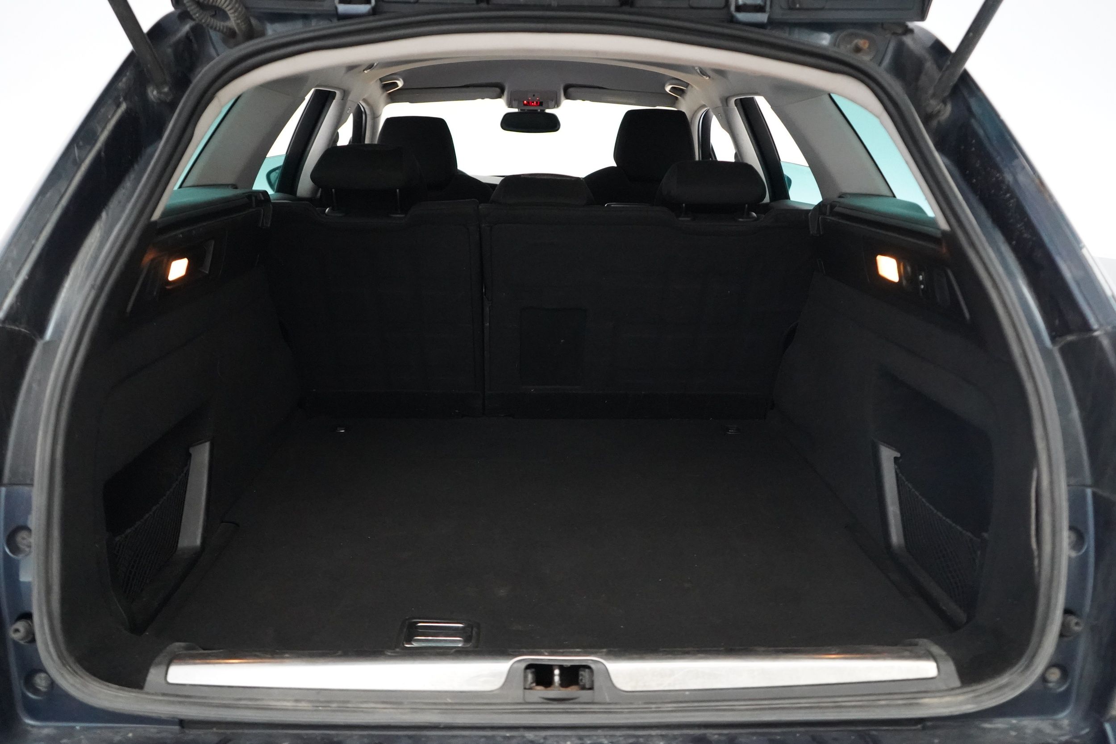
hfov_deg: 63.7
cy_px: 372
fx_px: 899
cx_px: 558
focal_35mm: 29
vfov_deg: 45.0
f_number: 3.5
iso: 12800
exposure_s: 1/160
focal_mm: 29
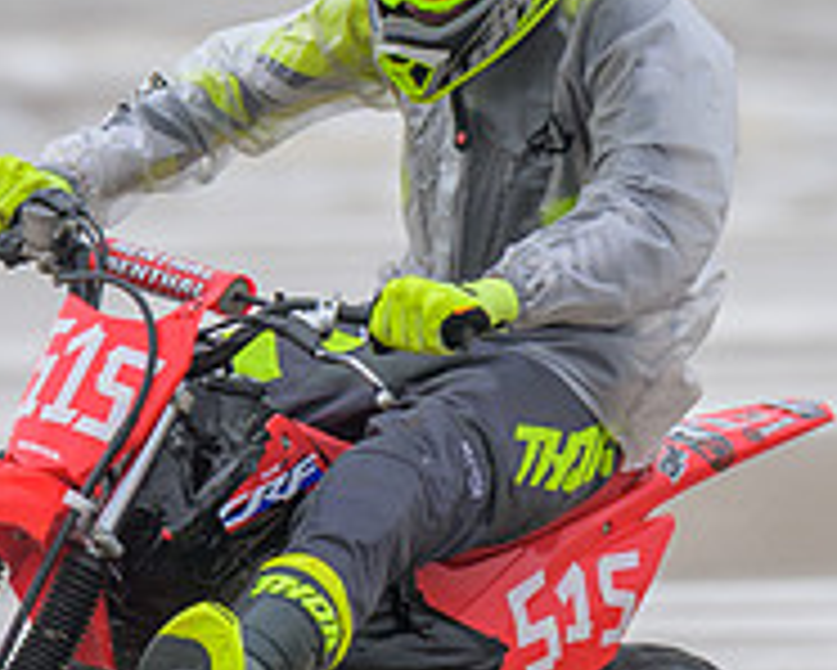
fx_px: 26173
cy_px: 415
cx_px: 166
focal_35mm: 1056
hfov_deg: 1.8
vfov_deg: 1.5
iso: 64
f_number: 4
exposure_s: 1/250
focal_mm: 200
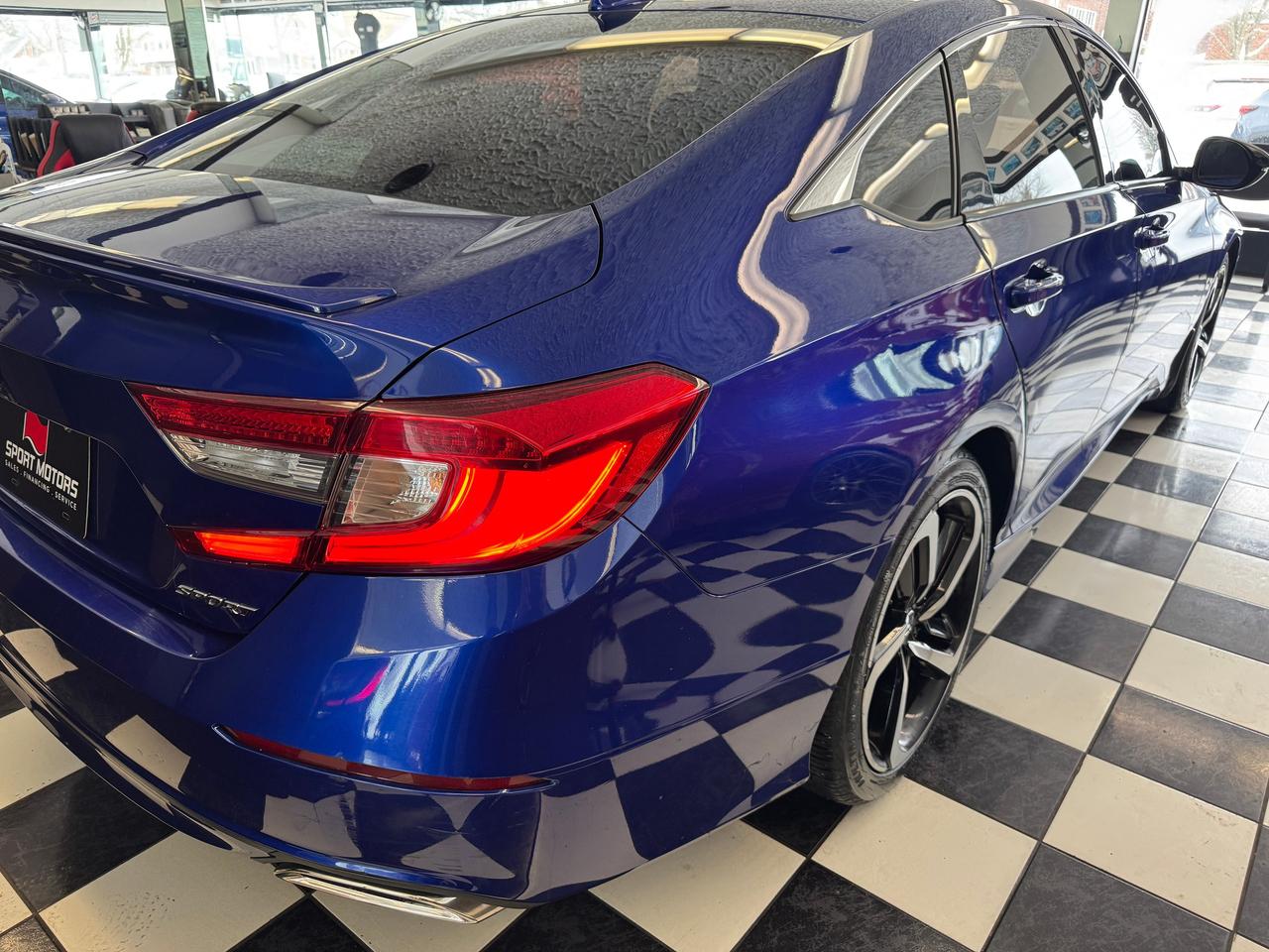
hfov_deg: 71.6
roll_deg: -1.1
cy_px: 476
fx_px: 880
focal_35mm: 24
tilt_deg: -22.0
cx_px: 634
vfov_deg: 56.8
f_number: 1.78
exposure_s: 1/120
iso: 125
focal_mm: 6.76
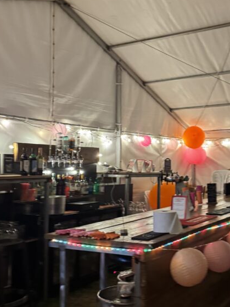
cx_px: 178
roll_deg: -0.7
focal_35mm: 44
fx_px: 390
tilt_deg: +3.2
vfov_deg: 42.9
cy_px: 142
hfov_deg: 32.1
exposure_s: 1/50
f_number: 1.78
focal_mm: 6.76
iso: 500
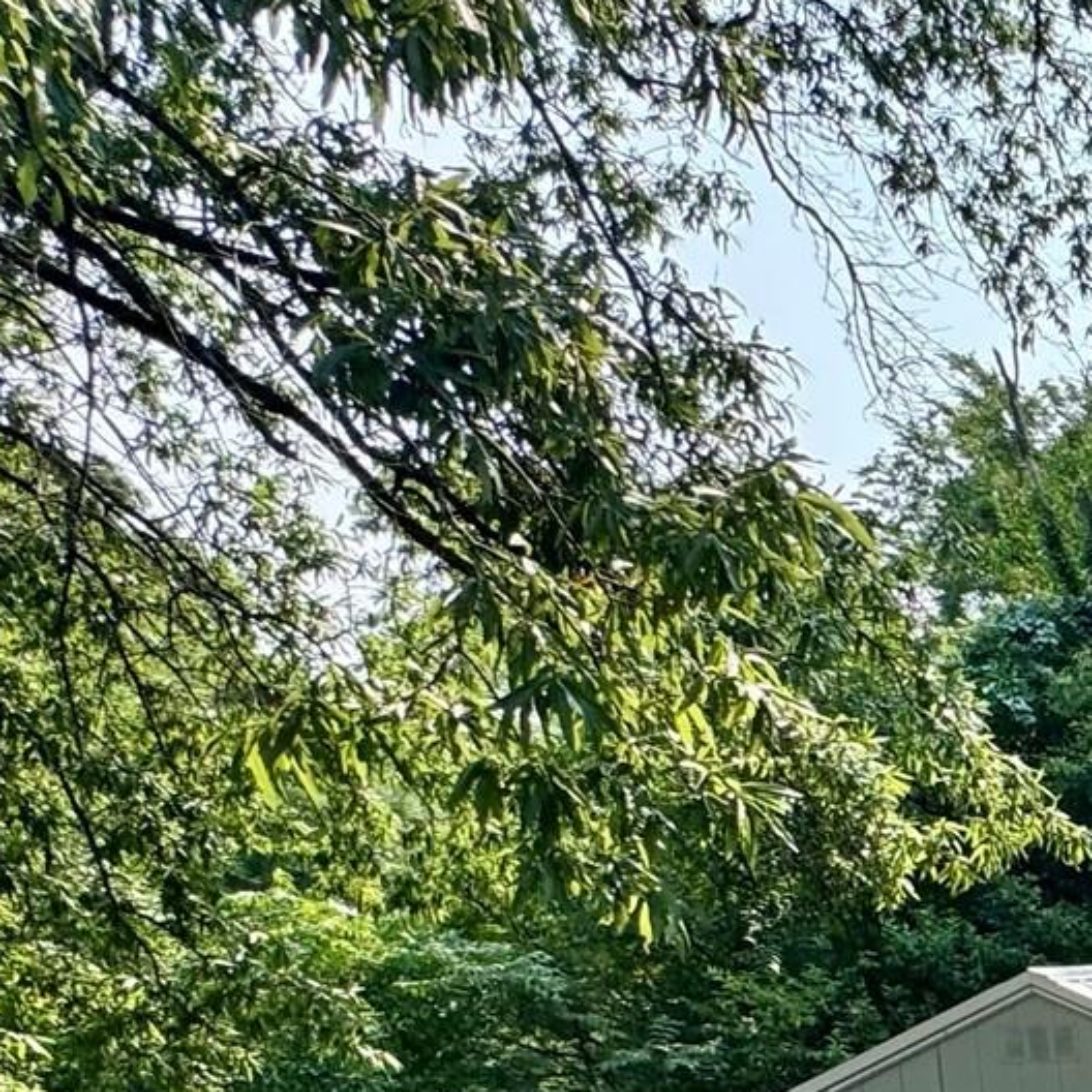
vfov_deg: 31.2
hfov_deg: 22.4
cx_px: 1923
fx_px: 1713
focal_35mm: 48
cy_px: 1214
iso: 40
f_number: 2.2
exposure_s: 1/456
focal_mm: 2.22
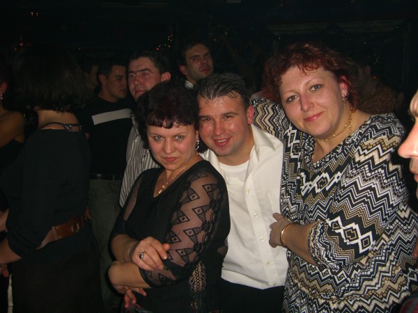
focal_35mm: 38
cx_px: 209
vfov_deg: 37.7
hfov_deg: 49.0
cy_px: 156
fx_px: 459
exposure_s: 1/60
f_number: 2.8
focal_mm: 7.9
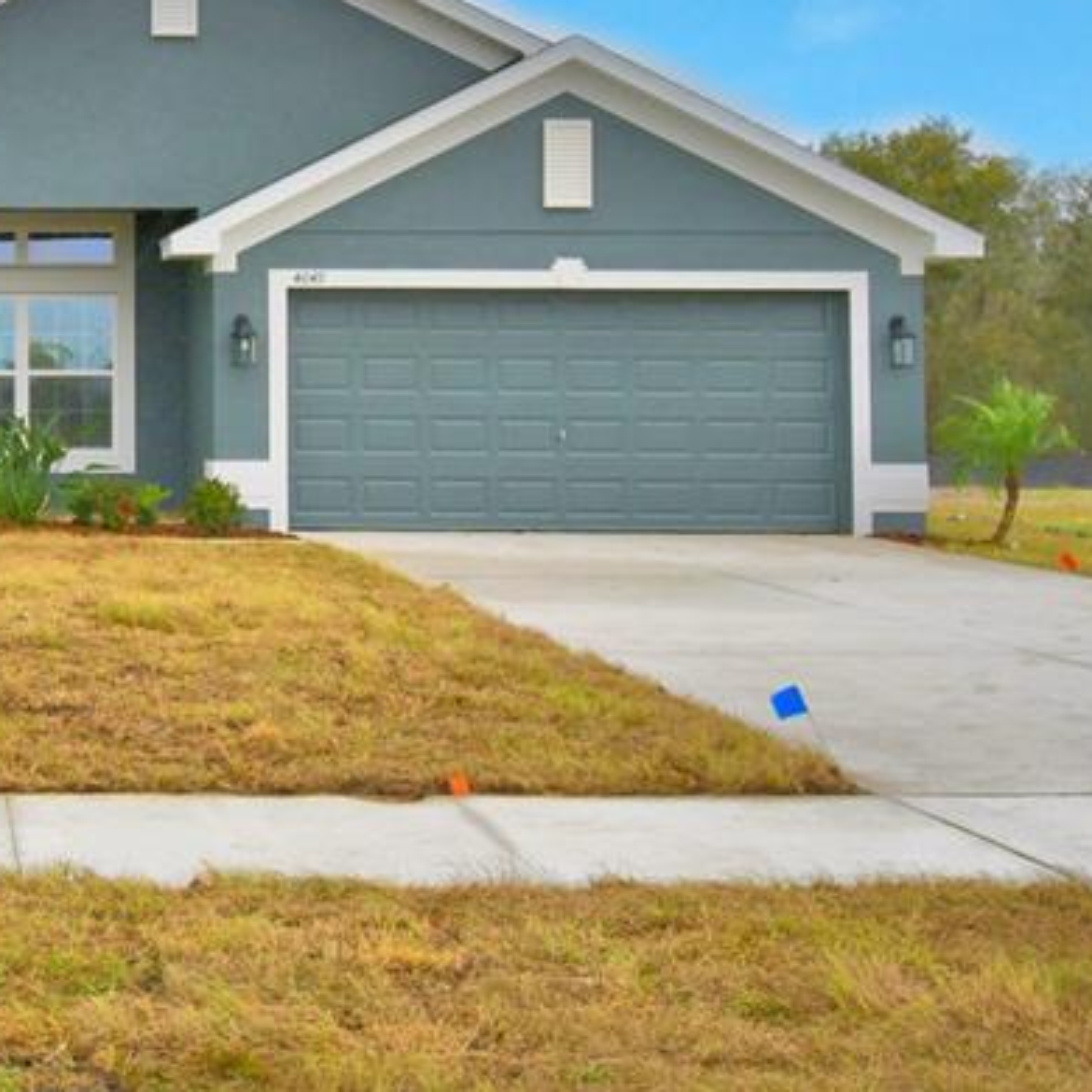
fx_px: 2391
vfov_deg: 25.5
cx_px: -129
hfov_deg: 24.0
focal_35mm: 67
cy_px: 305
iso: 200
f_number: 5.6
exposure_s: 1/160
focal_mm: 20
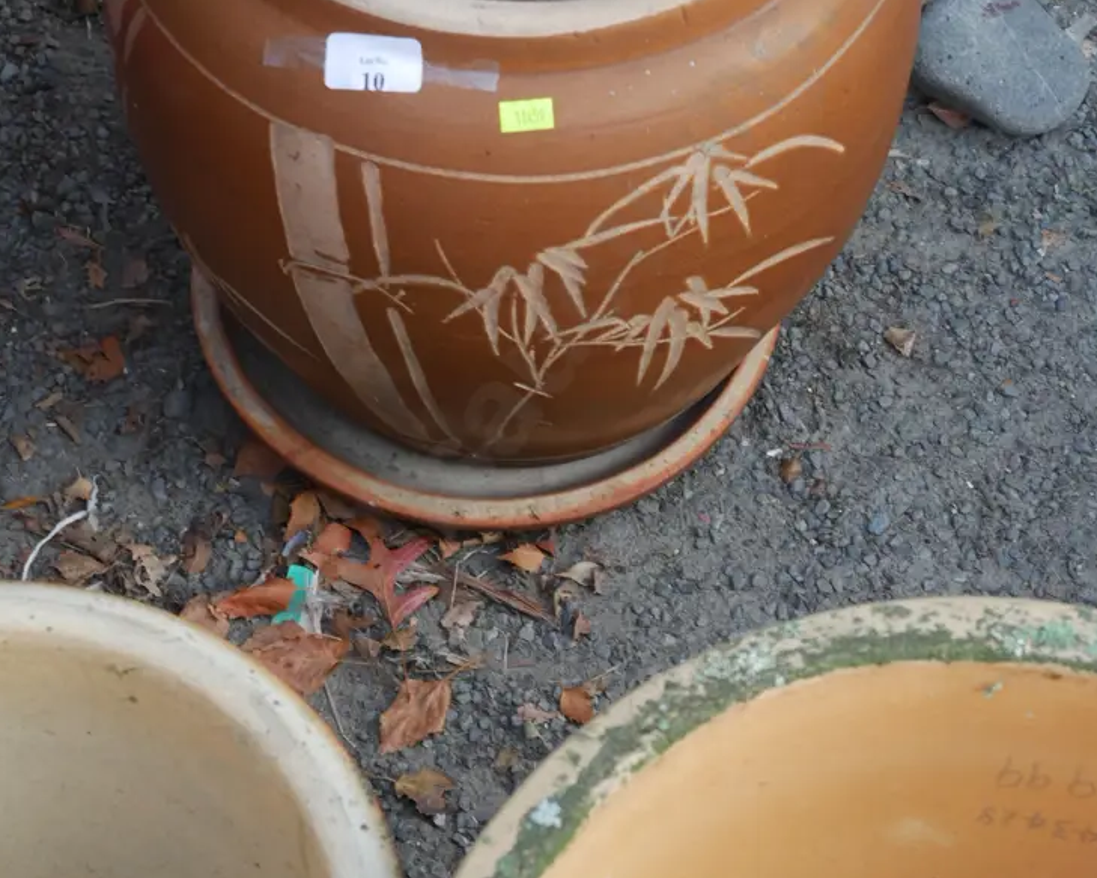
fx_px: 2759
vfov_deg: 18.0
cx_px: 554
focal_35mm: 85
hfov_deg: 22.5
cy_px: 343
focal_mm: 31
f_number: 5.4
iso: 400
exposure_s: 1/80
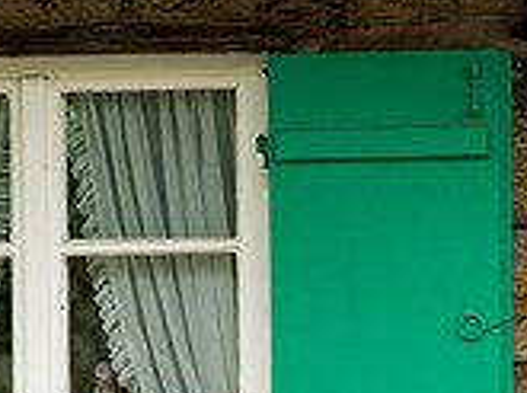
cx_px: 367
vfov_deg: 5.1
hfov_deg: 6.9
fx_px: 4375
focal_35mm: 288
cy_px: 522
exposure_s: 1/800
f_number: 2.8
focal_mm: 85
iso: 250
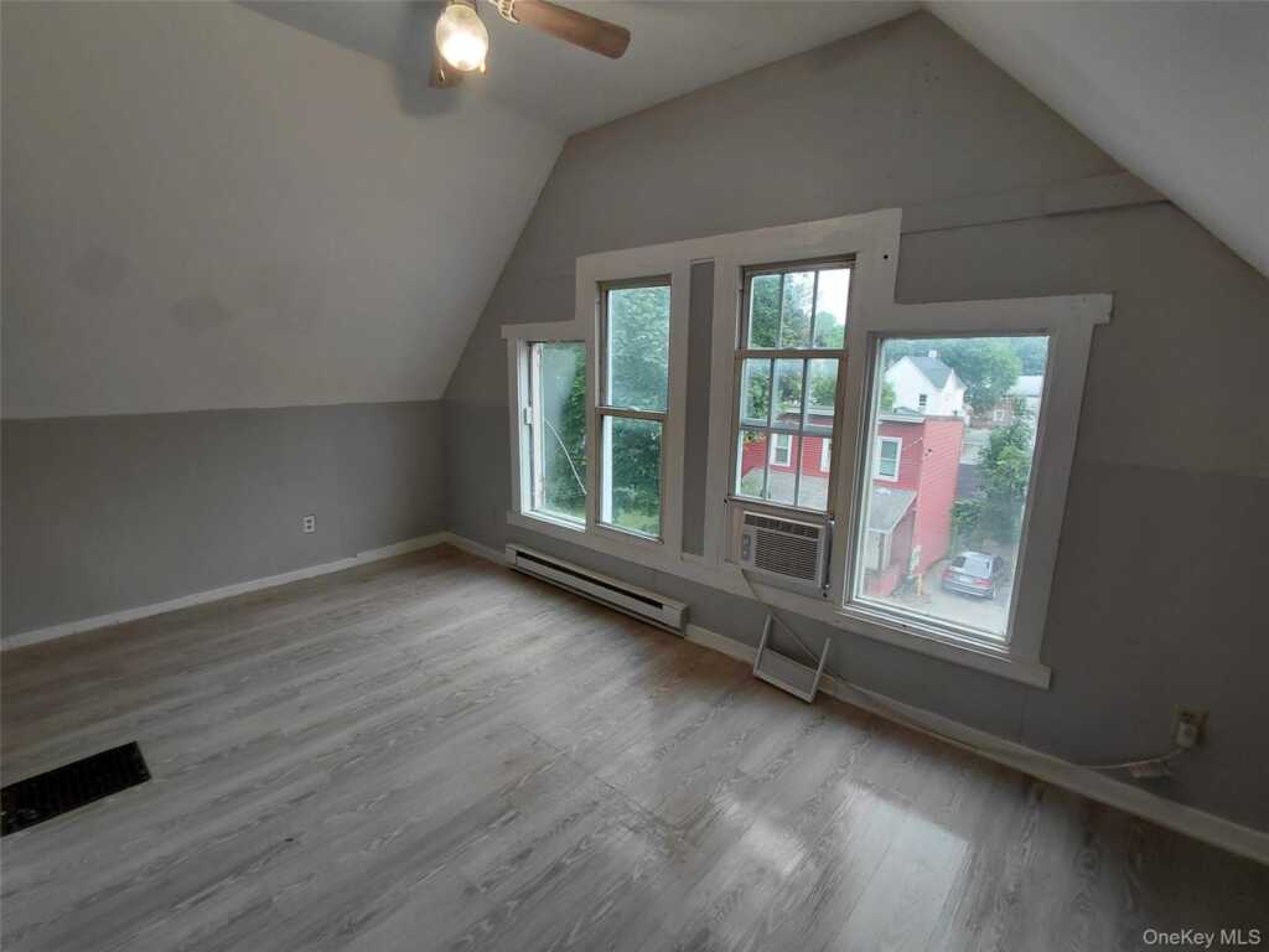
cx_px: 634
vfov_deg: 78.1
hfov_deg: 94.5
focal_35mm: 16
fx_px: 587
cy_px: 476
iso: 50
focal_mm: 1.64
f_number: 2.2
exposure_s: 1/60
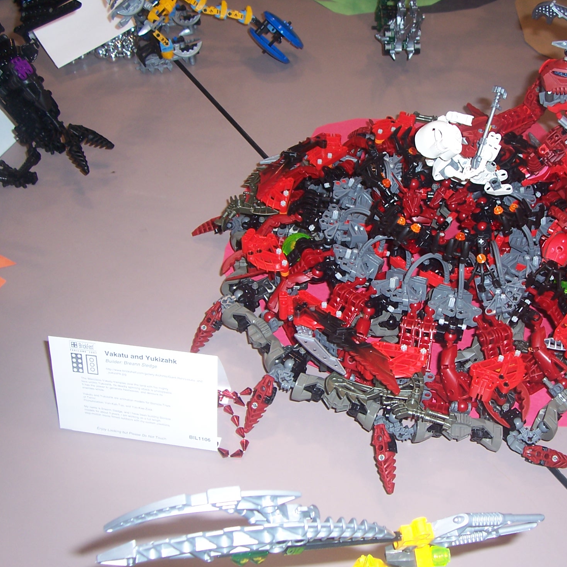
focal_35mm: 42
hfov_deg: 39.7
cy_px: 288
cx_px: 359
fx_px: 778
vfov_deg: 40.0
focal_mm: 5.6
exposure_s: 1/60
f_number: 2.7
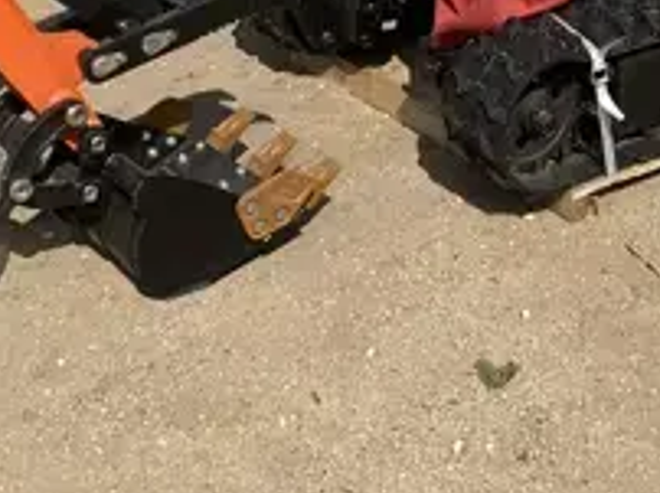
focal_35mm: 92
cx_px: 441
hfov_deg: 21.3
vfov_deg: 14.9
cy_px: -238
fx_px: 1752
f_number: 1.8
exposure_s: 1/3125
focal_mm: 3
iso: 25
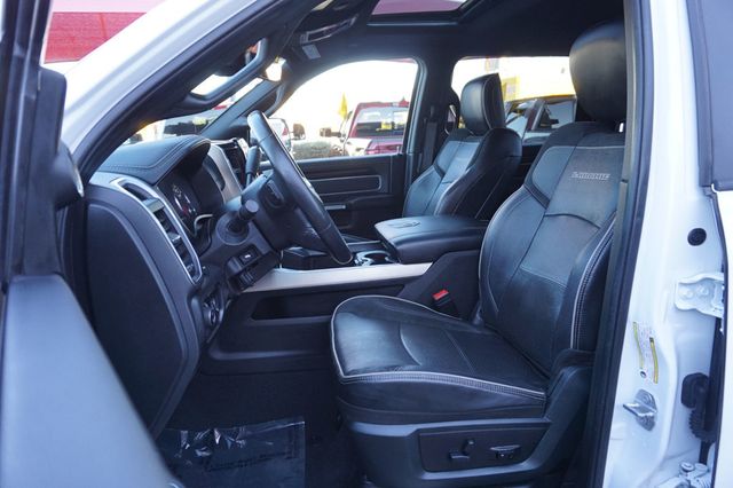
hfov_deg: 73.8
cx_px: 366
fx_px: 488
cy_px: 244
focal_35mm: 24
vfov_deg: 53.1
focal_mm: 16
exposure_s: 1/60
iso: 250
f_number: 4
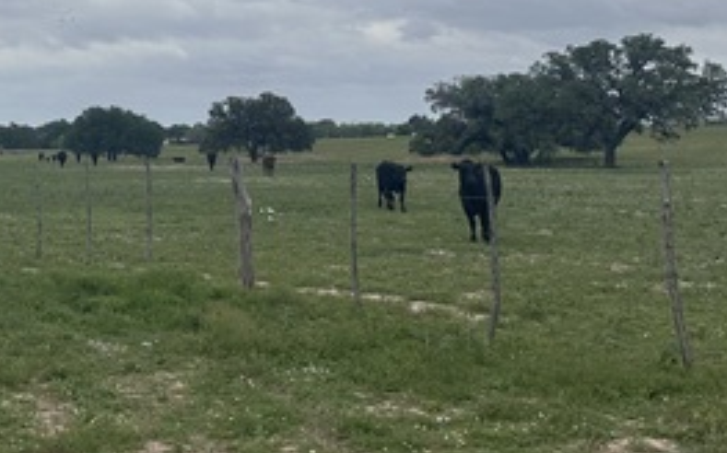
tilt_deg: +3.2
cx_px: 64
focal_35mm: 62
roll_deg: +0.9
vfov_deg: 20.6
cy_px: 75
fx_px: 1228
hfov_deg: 31.4
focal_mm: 6.86
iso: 80
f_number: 1.78
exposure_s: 1/8929
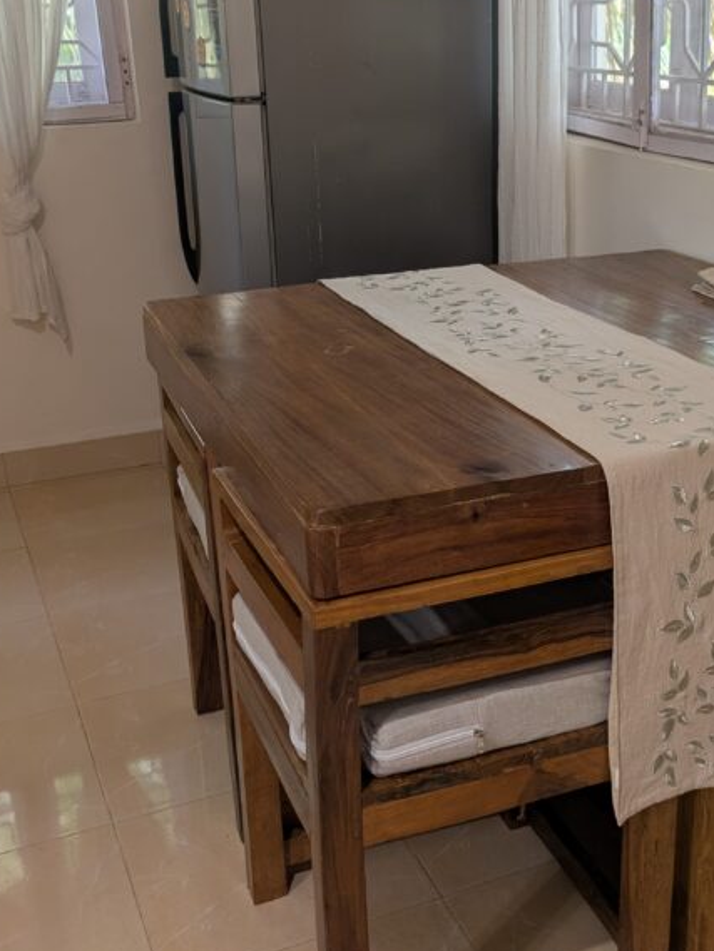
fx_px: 1237
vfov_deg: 42.0
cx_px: 538
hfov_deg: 31.6
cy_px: 440
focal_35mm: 45
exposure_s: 1/25
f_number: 1.89
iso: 74
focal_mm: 5.43
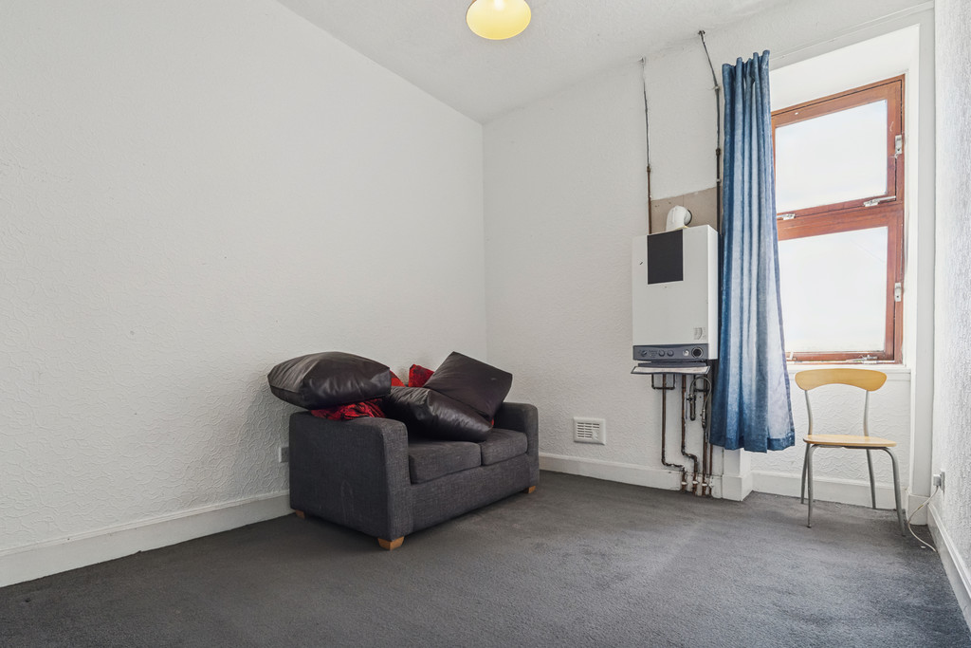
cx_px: 486
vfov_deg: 73.8
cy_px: 324
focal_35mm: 16
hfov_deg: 96.7
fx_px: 432
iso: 2500
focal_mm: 16
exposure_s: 1/100
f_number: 8
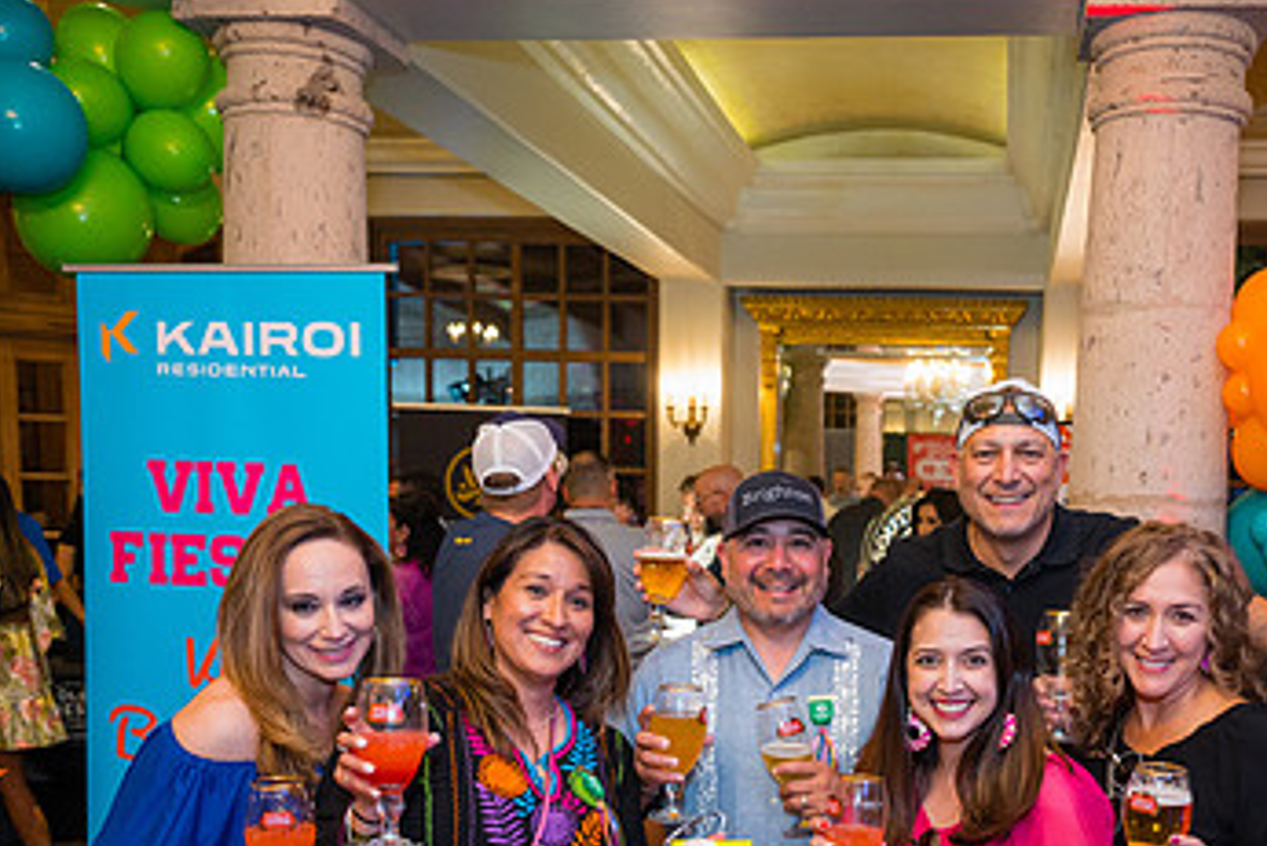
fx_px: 1444
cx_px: 817
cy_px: 689
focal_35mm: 41
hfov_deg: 46.8
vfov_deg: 31.7
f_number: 2.8
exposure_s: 1/125
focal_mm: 24.5
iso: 2500
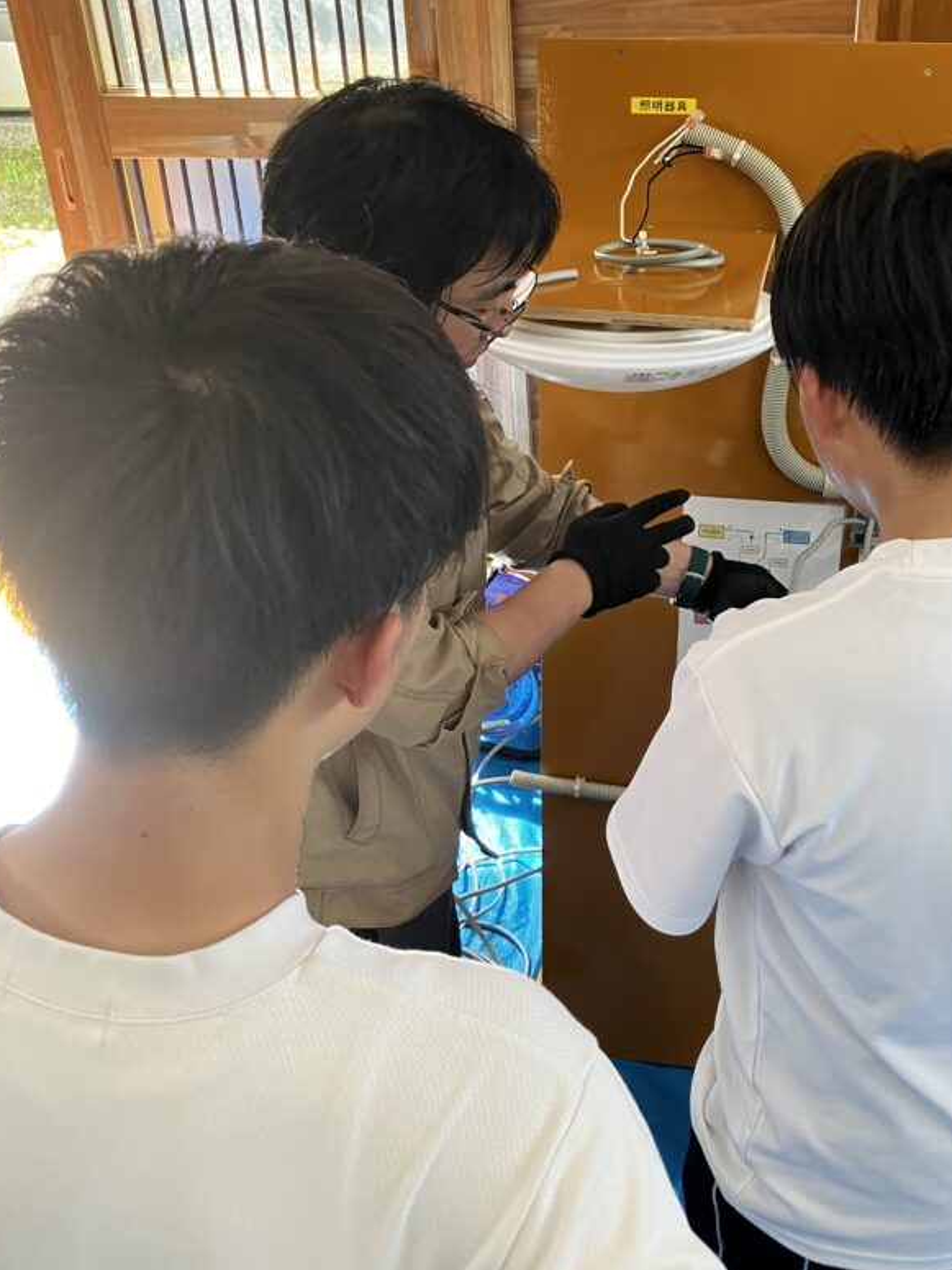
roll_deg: +3.3
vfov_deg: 50.0
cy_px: 549
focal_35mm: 37
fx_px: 1357
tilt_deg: -32.2
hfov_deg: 38.3
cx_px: 610
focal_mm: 3.99
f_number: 1.8
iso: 80
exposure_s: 1/96
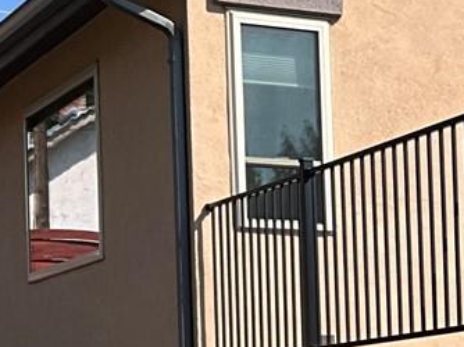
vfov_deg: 10.5
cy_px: 384
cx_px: 683
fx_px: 1862
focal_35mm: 139
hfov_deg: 13.4
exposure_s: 1/1577
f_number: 1.8
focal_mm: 3
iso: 25
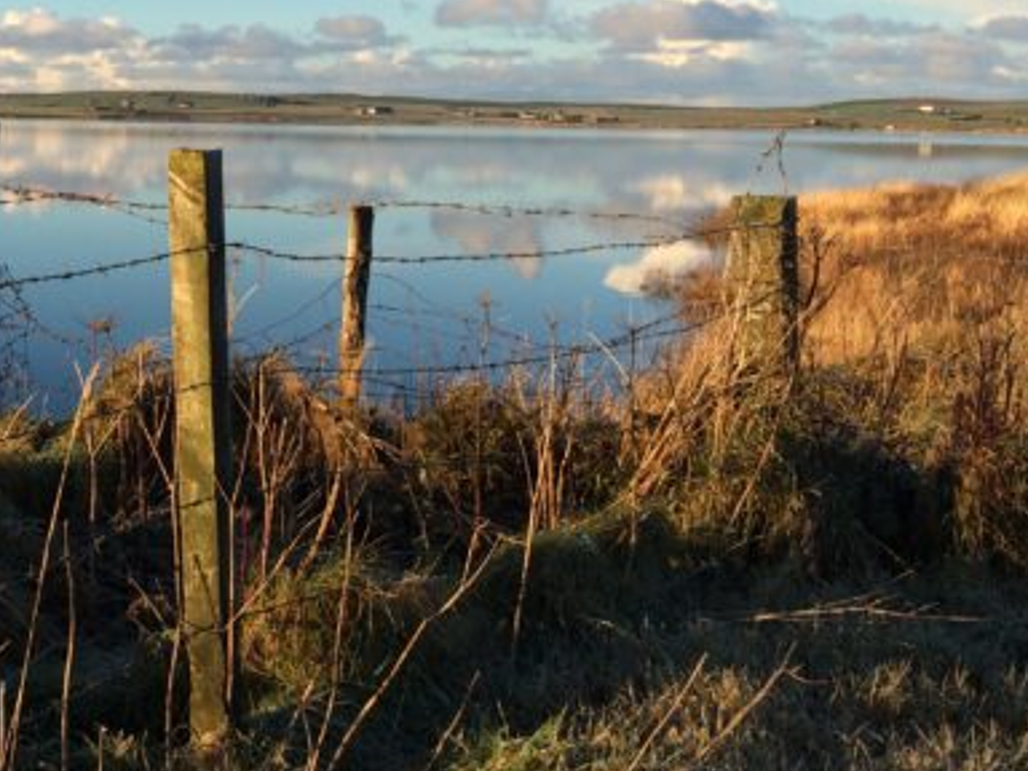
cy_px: 193
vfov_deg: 24.9
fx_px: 1722
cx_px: 62
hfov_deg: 31.3
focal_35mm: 58
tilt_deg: -2.4
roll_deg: -1.8
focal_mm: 4.15
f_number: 2.2
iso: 32
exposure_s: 1/1026
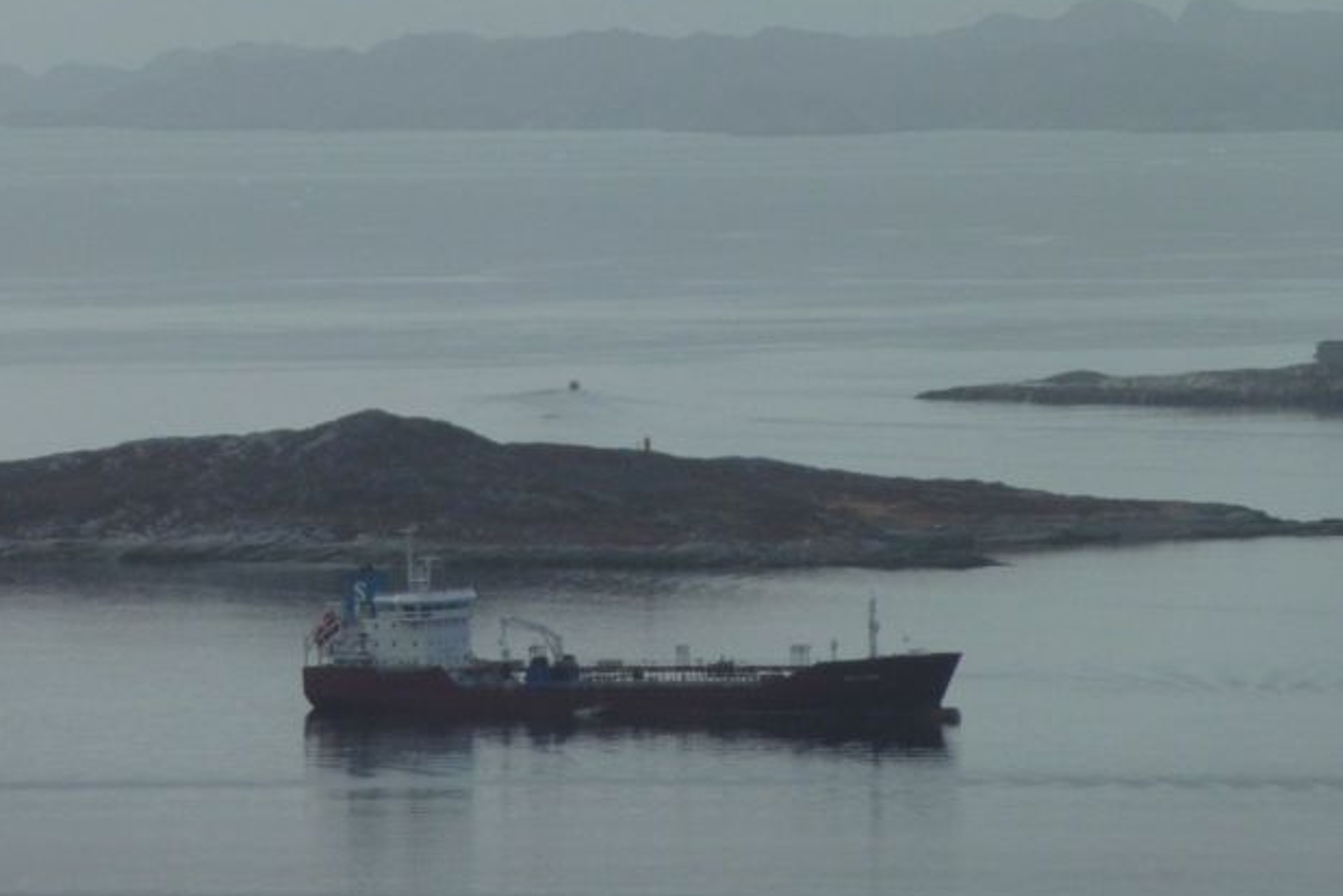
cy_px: 273
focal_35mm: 403
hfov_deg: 5.1
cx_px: 549
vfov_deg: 3.4
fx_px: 15037
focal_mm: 49.2
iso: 160
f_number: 4.9
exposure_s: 1/640
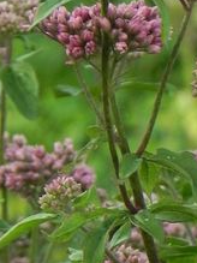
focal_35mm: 775
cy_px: 150
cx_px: 341
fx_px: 5886
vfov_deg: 2.6
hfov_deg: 1.9
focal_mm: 37.7
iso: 160
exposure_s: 1/60
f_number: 5
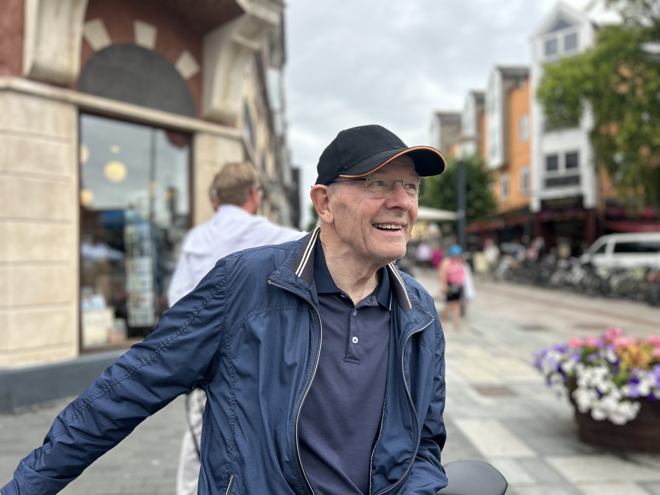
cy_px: 248
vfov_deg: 53.1
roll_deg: +0.6
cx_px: 330
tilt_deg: +2.1
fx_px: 496
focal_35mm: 26
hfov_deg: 67.3
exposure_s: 1/1531
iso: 50
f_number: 1.5
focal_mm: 5.7
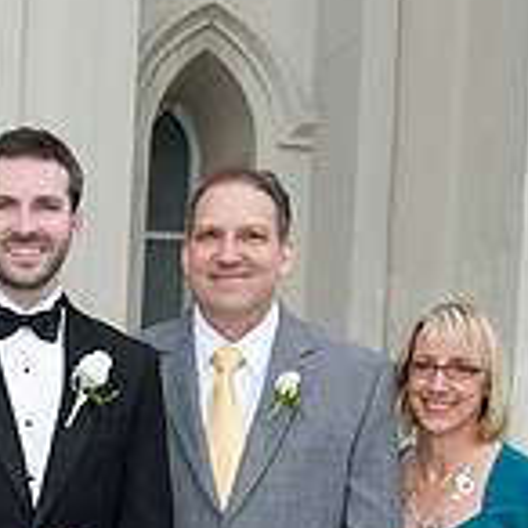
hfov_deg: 13.2
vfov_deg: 13.3
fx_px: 2209
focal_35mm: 128
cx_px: -127
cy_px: 640
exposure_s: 1/125
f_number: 4
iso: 200
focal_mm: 38
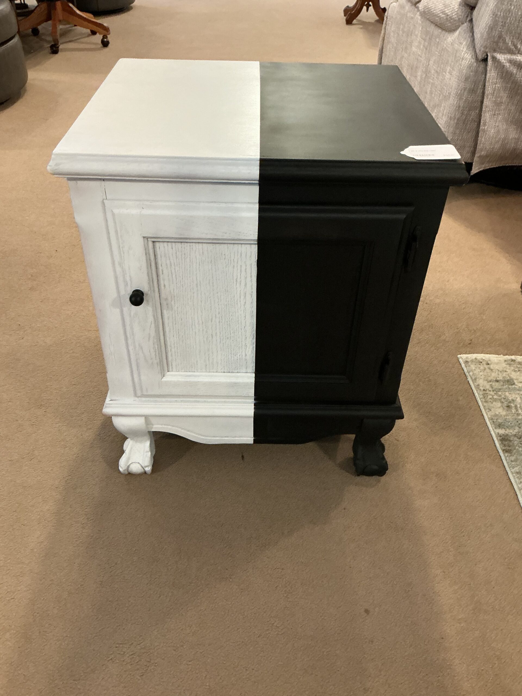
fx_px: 583
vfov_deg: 61.7
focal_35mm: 29
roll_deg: -1.2
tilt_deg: -38.8
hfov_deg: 48.2
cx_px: 261
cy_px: 348
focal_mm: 3
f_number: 1.8
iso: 250
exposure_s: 1/60
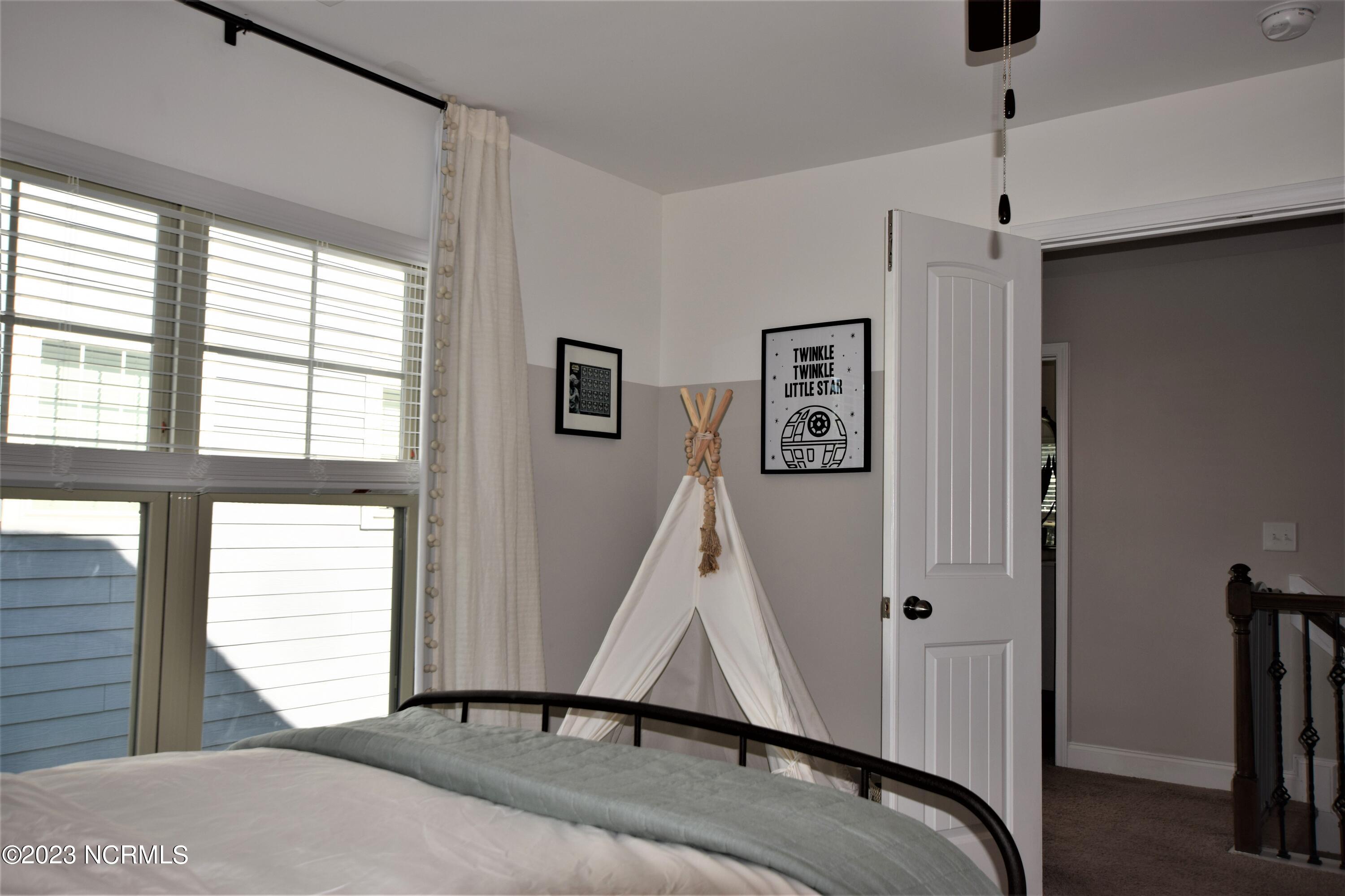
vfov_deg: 43.6
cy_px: 448
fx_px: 1121
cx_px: 672
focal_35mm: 30
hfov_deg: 61.9
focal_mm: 20
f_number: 5.6
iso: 110
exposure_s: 1/125
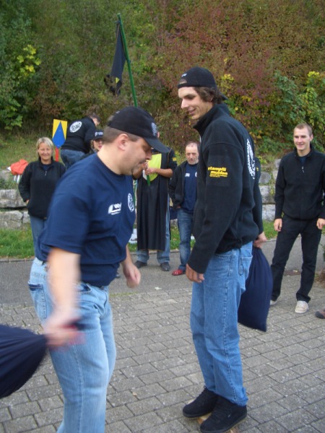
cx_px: 162
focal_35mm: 35
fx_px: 438
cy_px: 216
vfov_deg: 52.6
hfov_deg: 40.7
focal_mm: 5.8
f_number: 2.6
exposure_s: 1/60
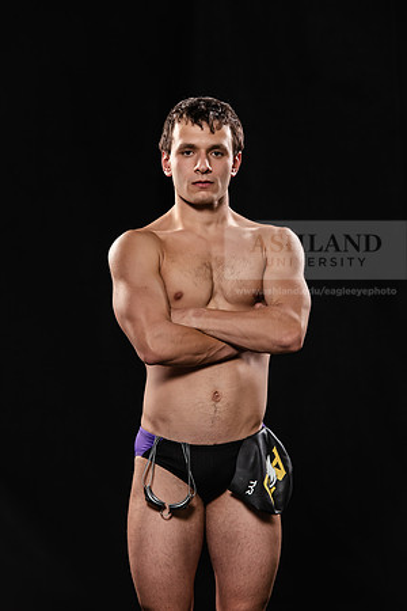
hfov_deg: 8.3
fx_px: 2798
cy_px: 306
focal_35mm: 165
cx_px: 204
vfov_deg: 12.5
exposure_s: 1/200
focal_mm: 165
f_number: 6.3
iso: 400
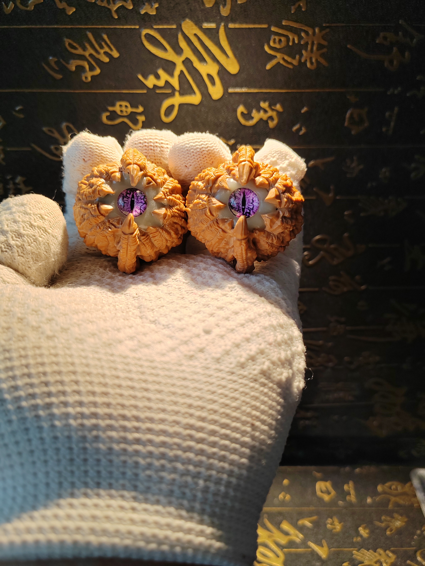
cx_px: 212
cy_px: 283
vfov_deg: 65.3
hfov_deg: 51.4
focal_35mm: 27
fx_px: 442
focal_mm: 5.52
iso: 100
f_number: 1.9
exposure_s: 1/270
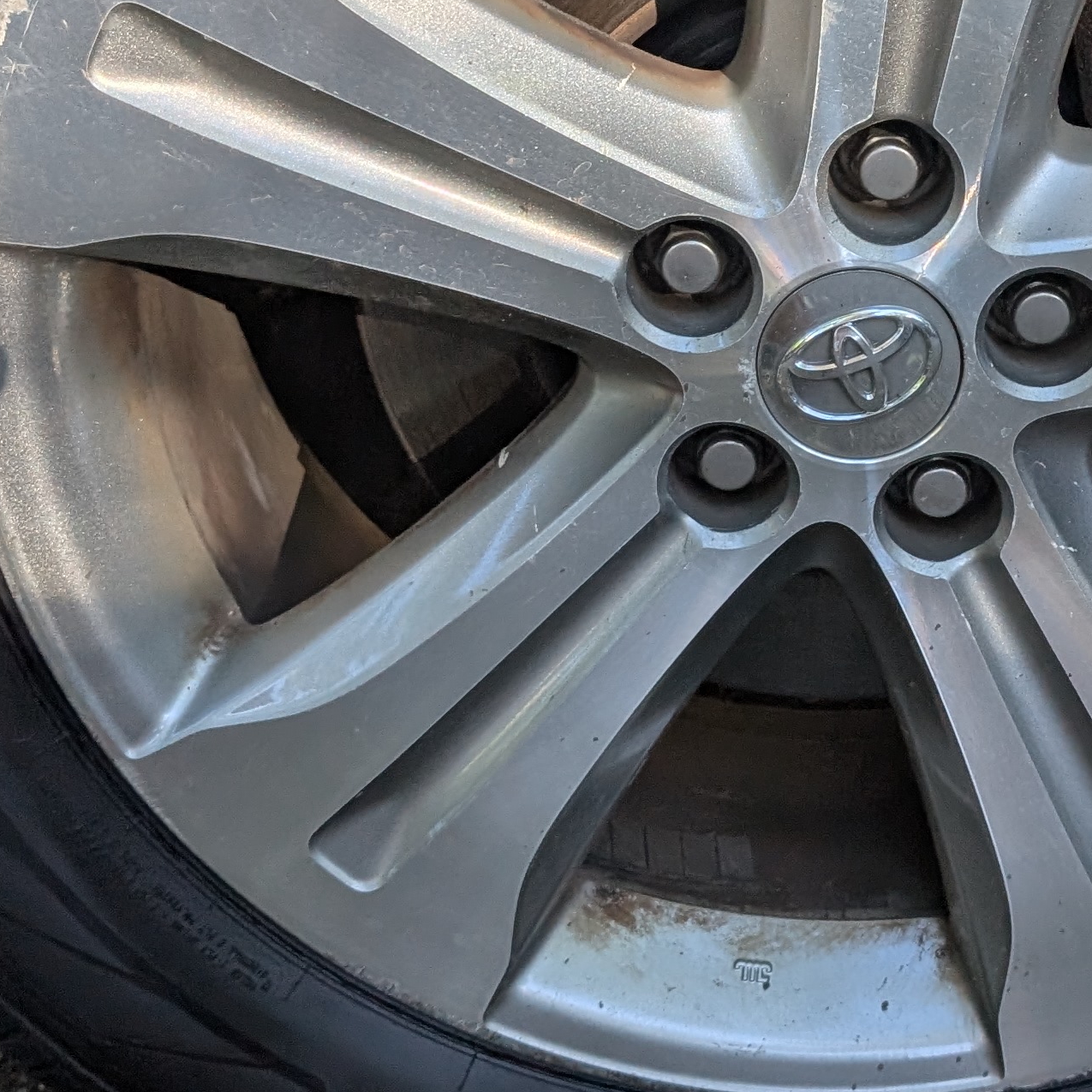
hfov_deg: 24.6
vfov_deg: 25.1
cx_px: 977
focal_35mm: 68
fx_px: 2427
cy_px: 311
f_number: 1.68
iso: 23
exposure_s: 1/1603
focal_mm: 6.9
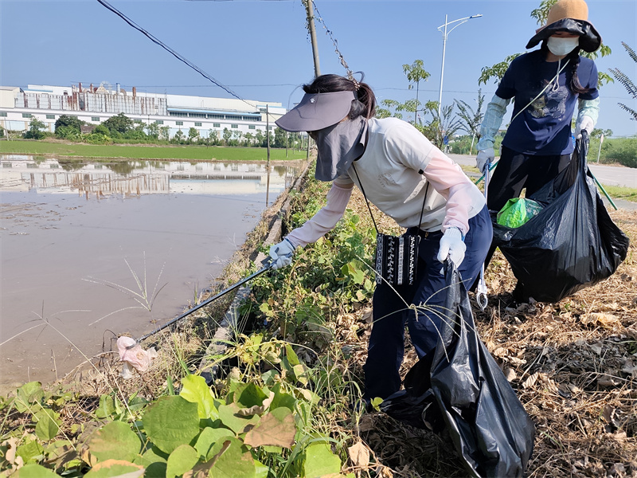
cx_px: 318
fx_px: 442
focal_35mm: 24
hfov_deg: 71.6
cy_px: 239
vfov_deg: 56.8
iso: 50
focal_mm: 5.84
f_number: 1.6
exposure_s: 1/3399
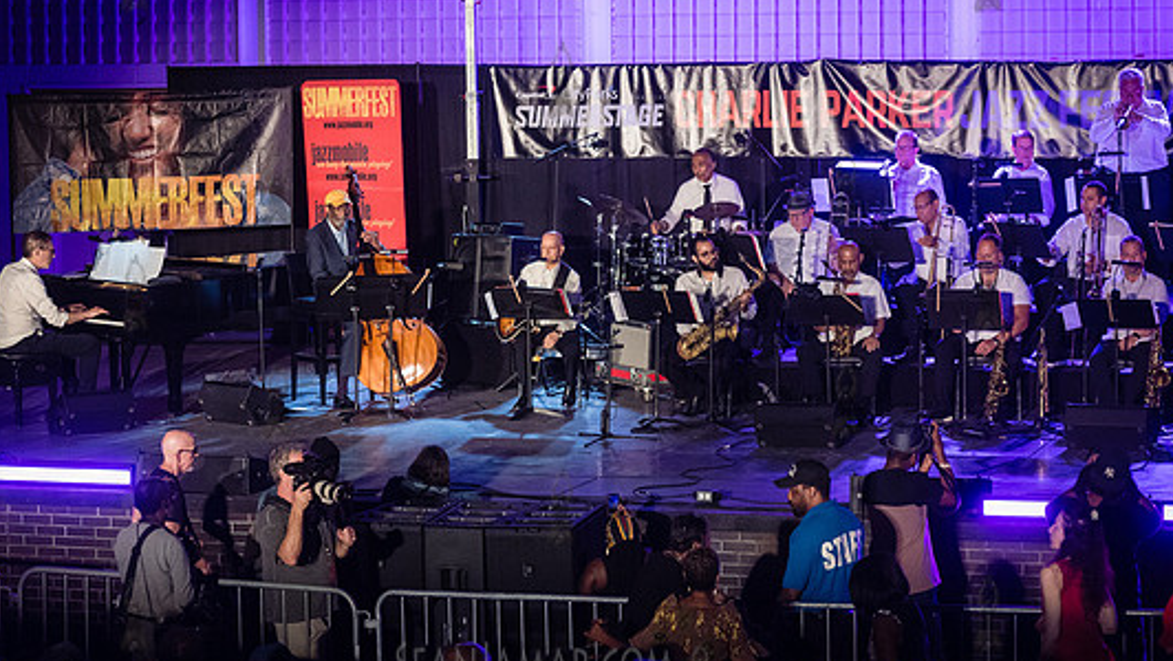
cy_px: 292
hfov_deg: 20.3
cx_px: 560
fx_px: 3268
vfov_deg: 11.6
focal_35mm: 105
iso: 5000
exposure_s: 1/640
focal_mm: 92
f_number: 4
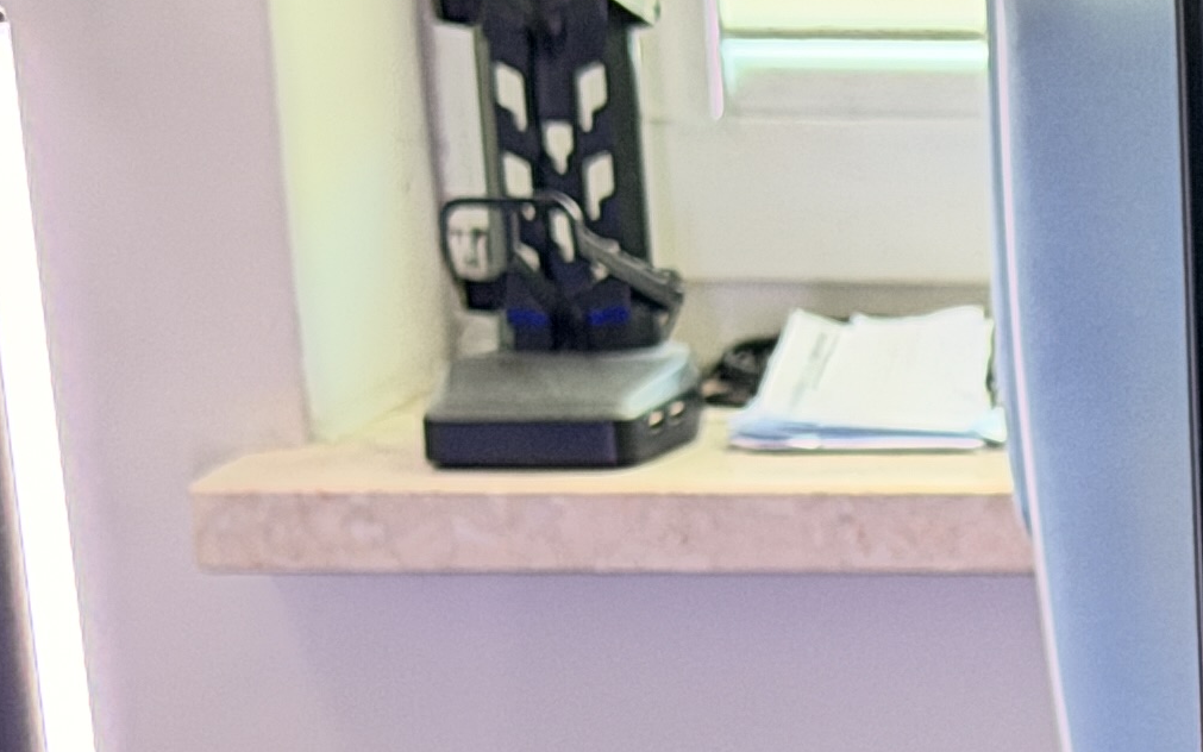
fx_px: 6656
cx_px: 2125
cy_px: 1420
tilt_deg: -16.7
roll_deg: +0.3
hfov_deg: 9.8
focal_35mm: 203
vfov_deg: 6.3
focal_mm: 6.76
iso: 320
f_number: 1.78
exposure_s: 1/40
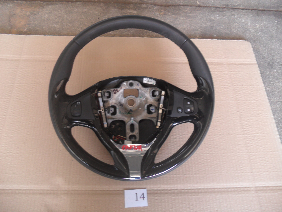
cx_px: 141
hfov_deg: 52.6
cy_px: 106
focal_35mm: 35
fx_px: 285
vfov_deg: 40.7
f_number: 3
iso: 80
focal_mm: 6.3
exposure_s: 1/10
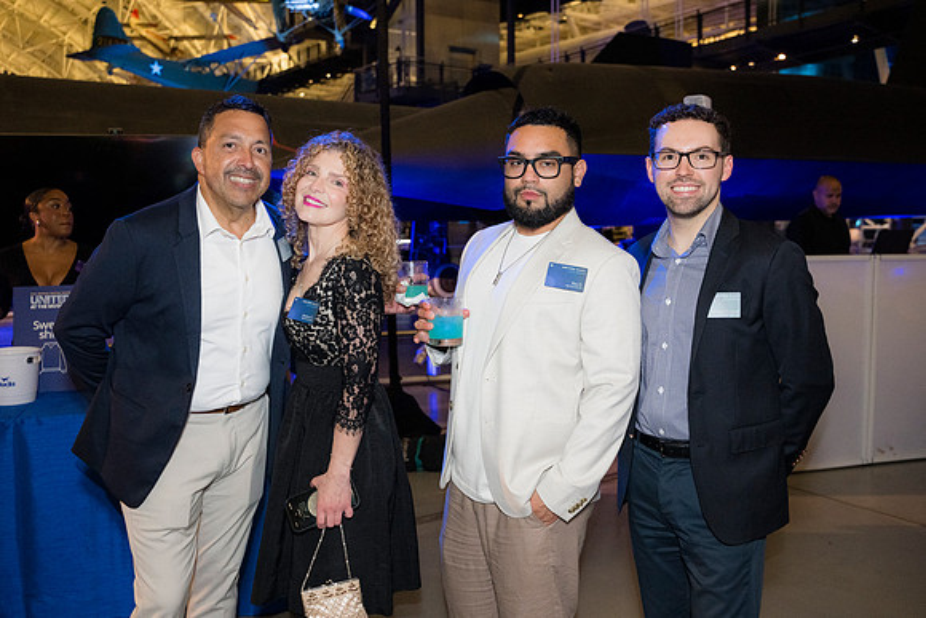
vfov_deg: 39.4
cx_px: 463
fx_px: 862
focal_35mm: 34
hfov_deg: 56.5
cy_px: 309
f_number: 4
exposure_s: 1/160
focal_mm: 33.5
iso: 3200
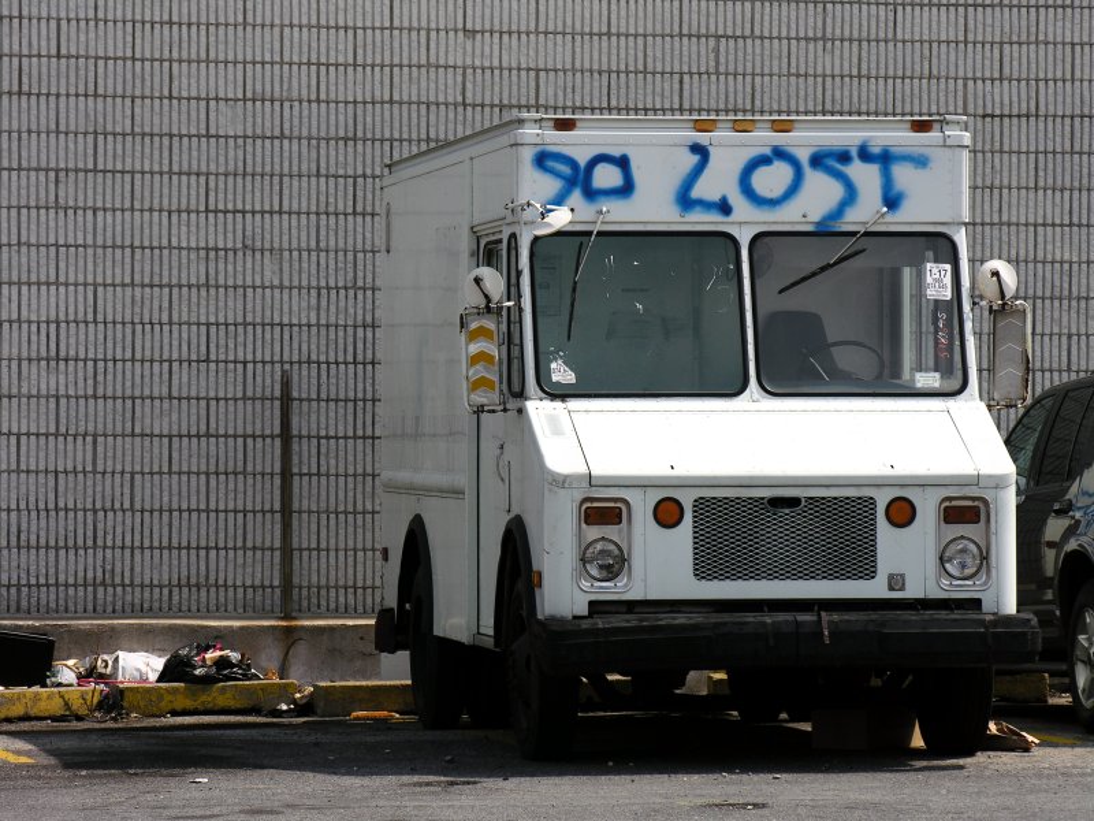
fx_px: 5531
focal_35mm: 175
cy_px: 410
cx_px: 547
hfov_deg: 11.3
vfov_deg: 8.5
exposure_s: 1/370
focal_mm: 44.5
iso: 50
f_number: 5.6
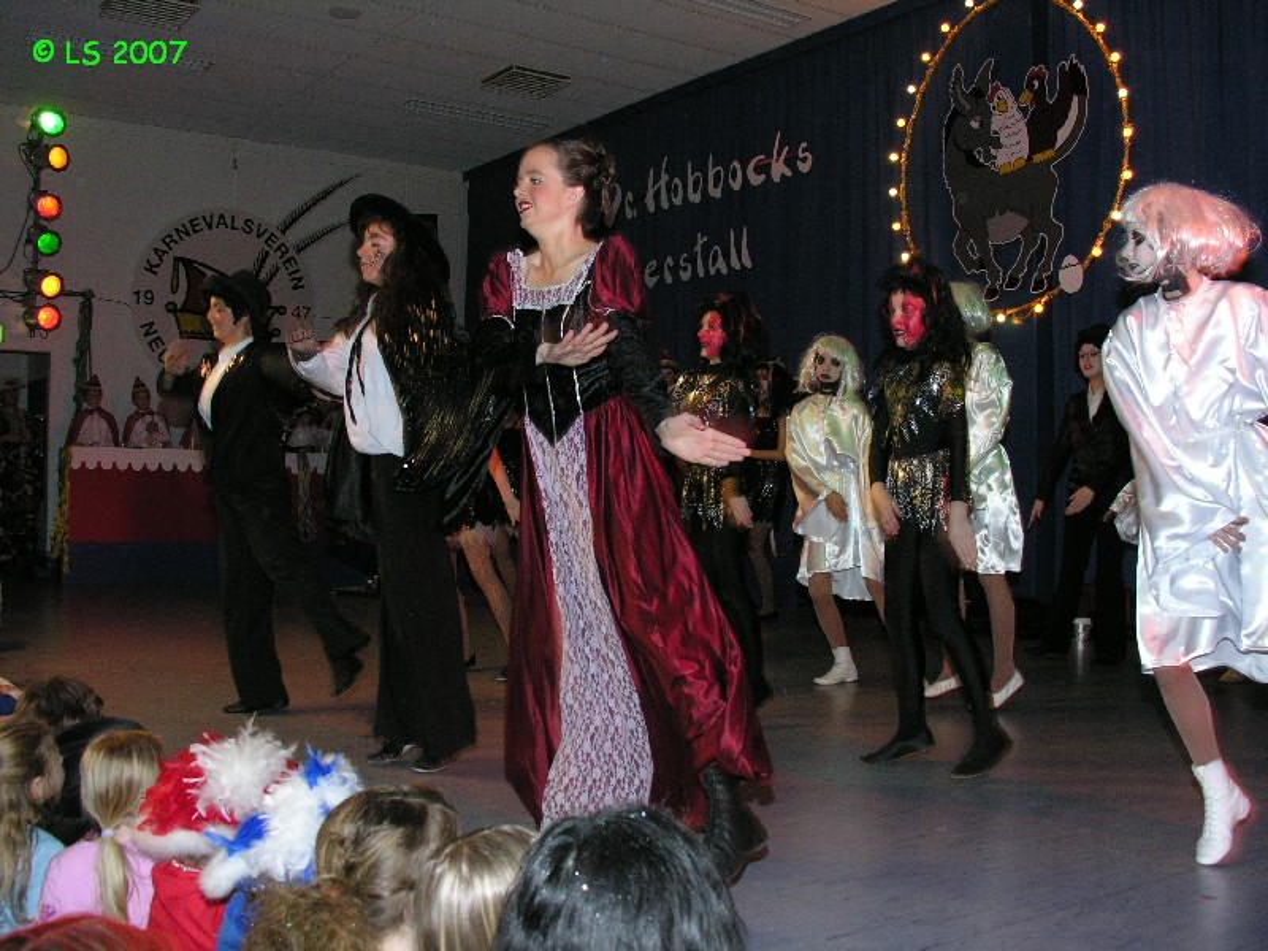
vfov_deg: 40.7
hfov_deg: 52.6
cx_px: 634
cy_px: 476
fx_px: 1282
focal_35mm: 35
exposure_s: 1/60.1
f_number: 4
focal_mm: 8.9
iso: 200
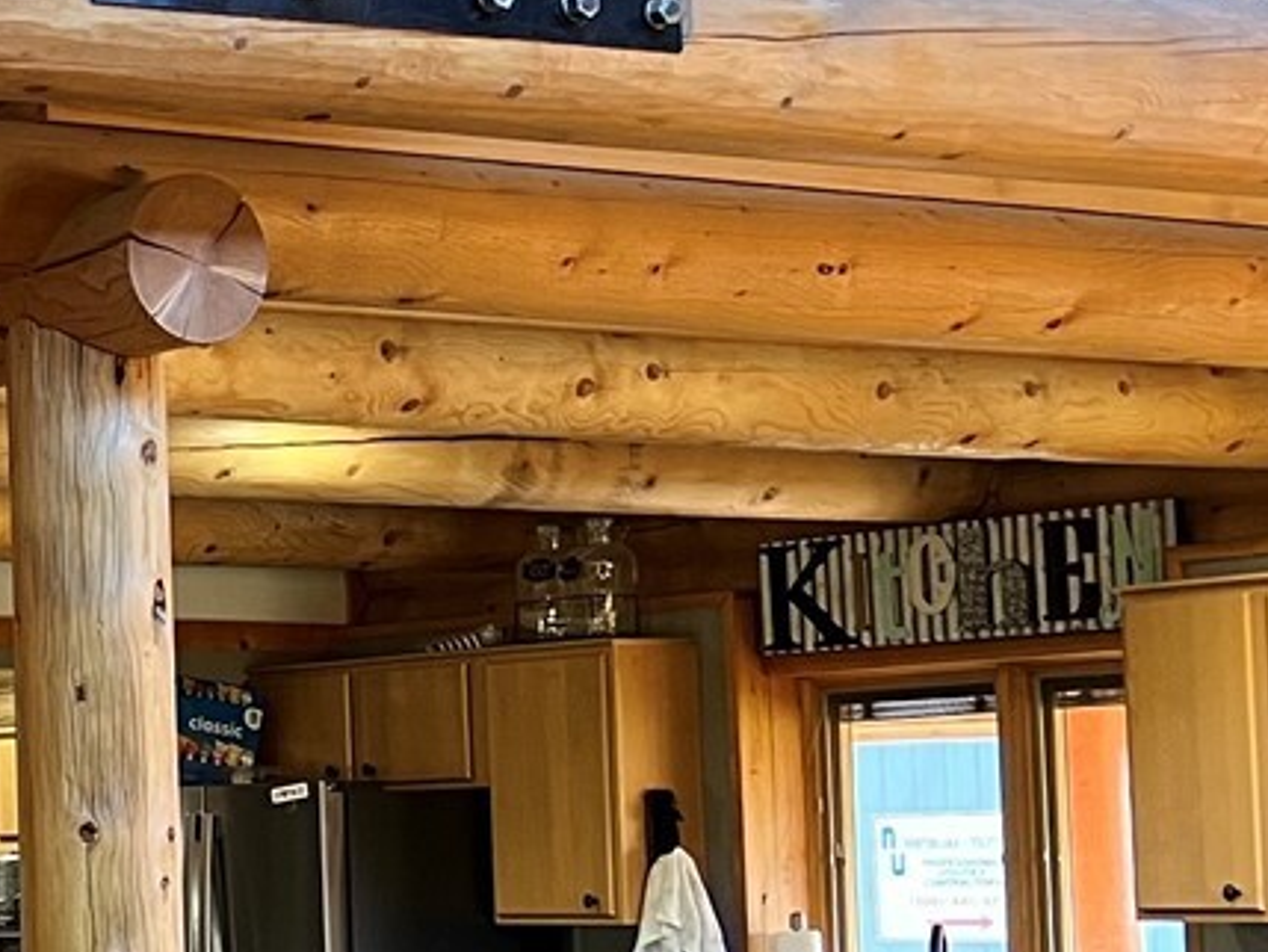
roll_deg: +1.3
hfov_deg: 16.9
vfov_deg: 15.2
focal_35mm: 97
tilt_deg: +1.9
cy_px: 739
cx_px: -993
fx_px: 3554
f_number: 1.5
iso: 250
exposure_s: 1/60
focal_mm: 5.7
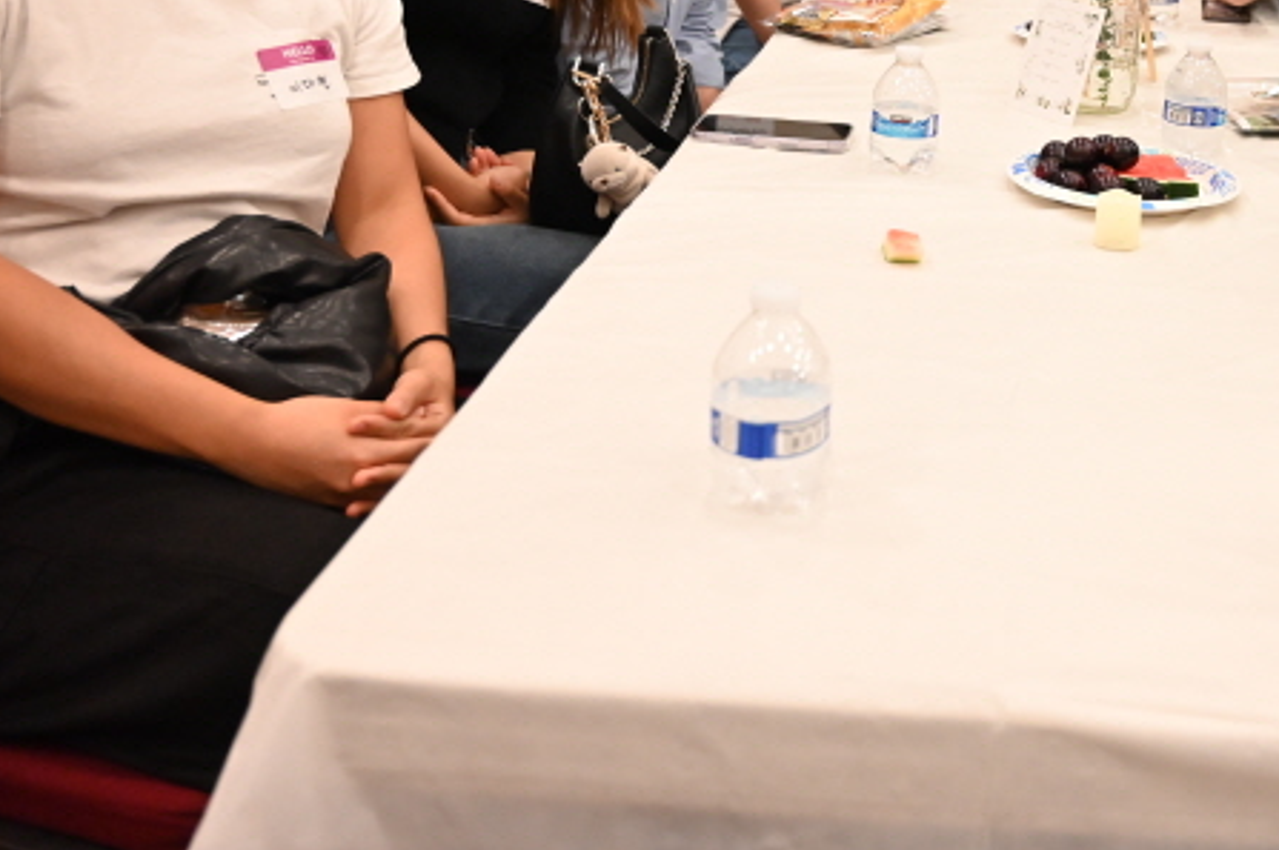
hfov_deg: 43.3
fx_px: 1526
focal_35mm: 43
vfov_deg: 30.0
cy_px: 110
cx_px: 1027
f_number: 4
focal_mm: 24
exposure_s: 1/125
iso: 3200
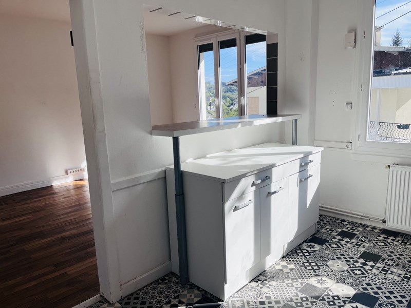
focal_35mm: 26
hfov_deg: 67.3
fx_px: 309
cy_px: 154
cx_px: 206
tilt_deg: -9.6
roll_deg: +2.0
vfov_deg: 53.1
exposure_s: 1/1441
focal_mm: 5.1
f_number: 1.6
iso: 50
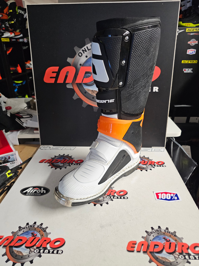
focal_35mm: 23
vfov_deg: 73.9
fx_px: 176
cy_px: 133
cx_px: 100
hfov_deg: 58.9
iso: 640
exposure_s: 1/100
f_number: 1.7
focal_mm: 6.3
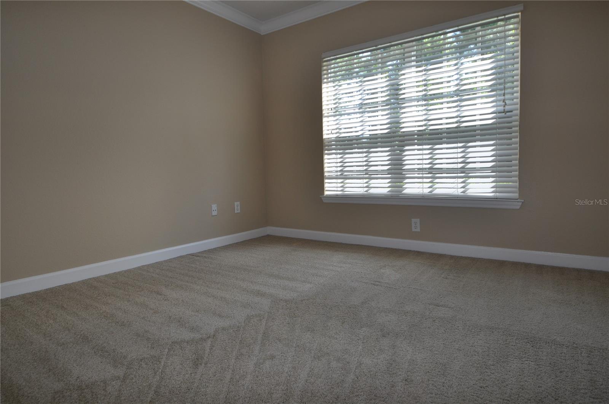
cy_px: 202
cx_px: 304
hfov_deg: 81.3
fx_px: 355
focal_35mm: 21
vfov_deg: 59.3
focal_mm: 14
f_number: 5.6
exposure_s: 1/125
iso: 200
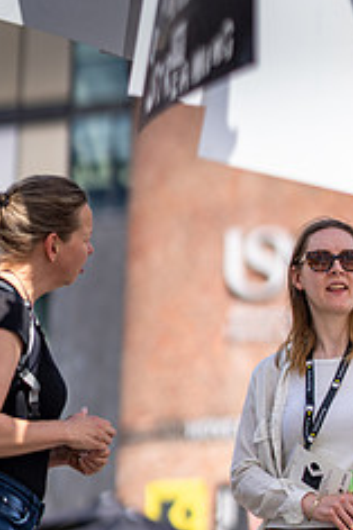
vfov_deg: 12.7
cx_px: 292
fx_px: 2386
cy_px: 200
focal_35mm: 162
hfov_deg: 8.4
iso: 64
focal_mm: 85
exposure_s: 1/5000
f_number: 1.4
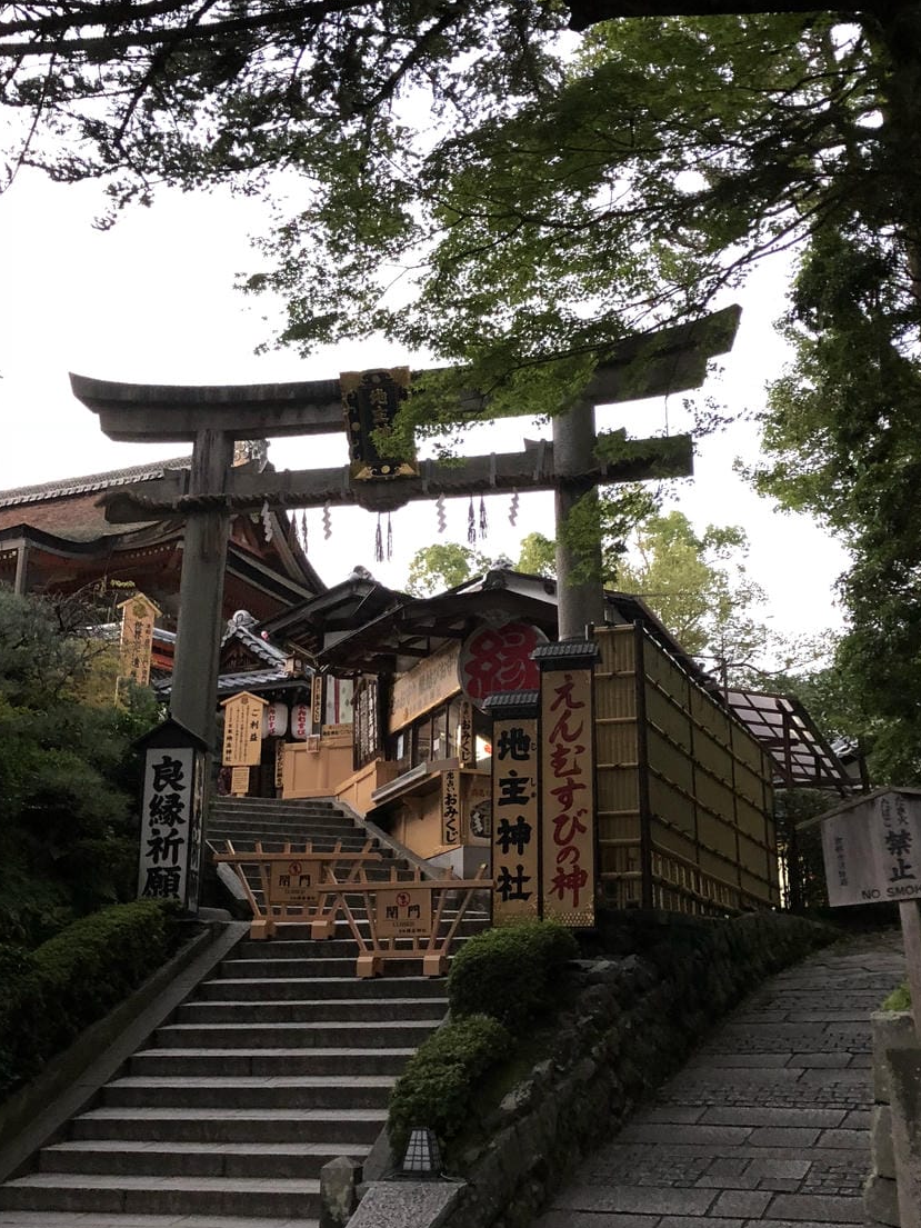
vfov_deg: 44.8
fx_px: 1490
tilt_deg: +16.5
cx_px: 474
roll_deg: -0.4
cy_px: 636
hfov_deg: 34.4
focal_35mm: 42
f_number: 1.8
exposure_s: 1/6
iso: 100
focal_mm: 3.99
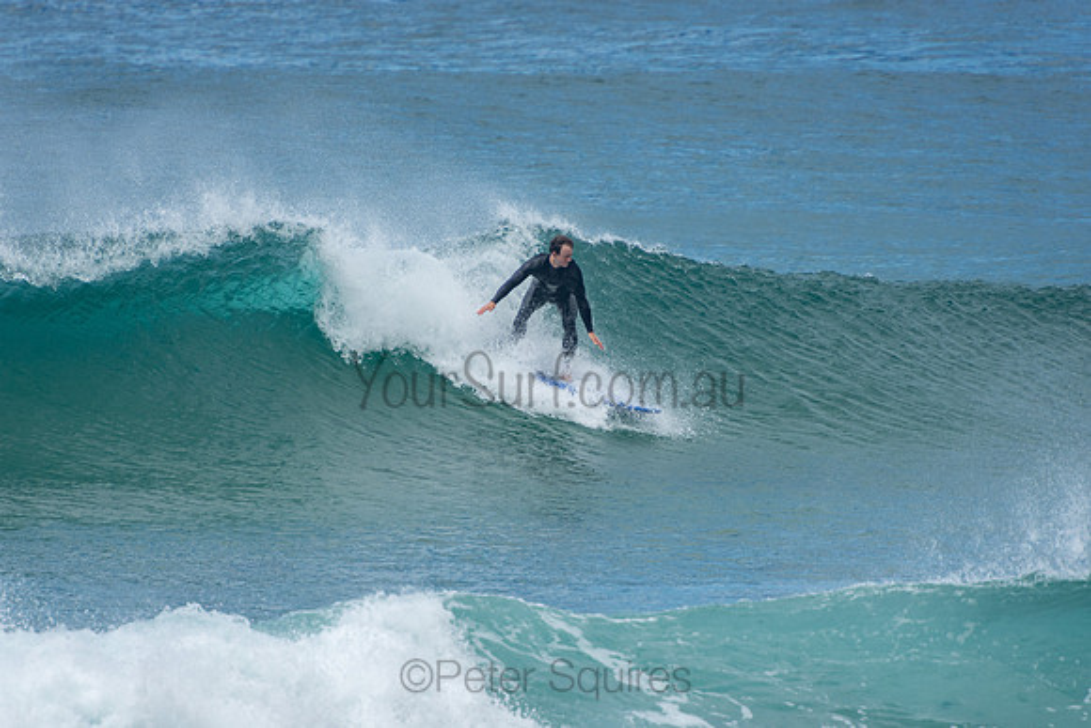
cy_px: 364
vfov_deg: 2.3
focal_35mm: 600
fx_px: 18187
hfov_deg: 3.4
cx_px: 546
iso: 250
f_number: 5.6
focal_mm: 400
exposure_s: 1/1250
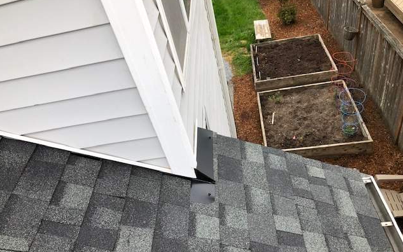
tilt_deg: -41.2
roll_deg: +18.0
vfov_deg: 41.7
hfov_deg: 62.9
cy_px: 146
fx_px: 330
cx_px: 201
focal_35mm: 30
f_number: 1.8
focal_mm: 3.99
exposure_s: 1/352
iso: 20
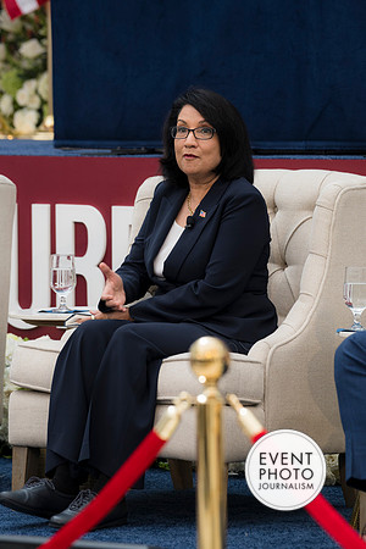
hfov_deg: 6.1
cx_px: 183
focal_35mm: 225
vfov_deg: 9.1
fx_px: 3431
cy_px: 274
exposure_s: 1/160
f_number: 4
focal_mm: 150
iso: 180
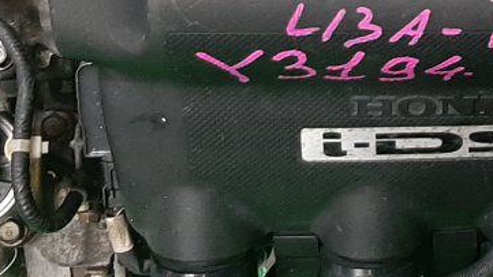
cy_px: -8
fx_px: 1477
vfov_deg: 10.6
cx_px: 651
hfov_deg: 17.7
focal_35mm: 113
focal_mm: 3.93
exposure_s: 1/50
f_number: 1.7
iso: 151
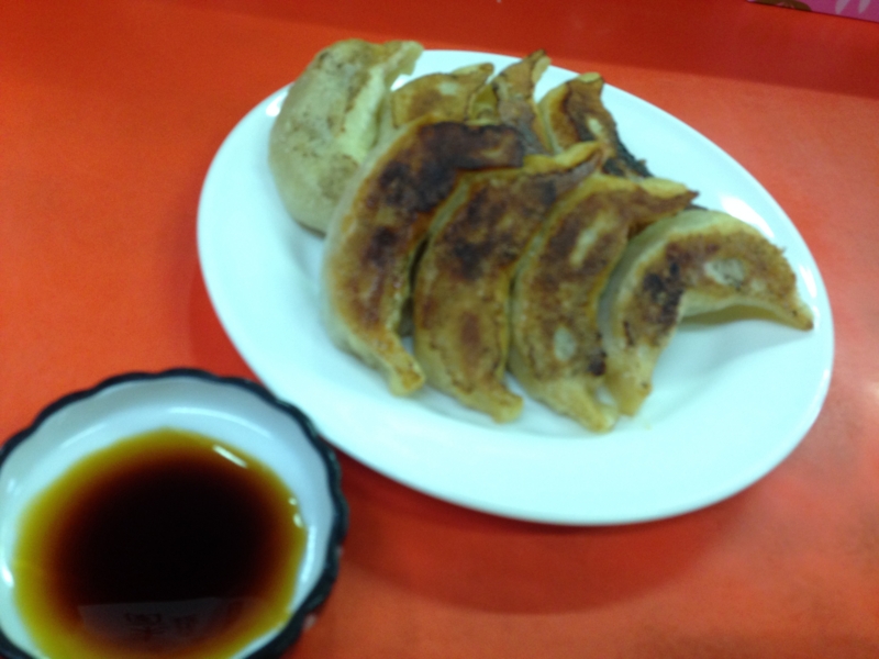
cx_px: 440
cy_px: 330
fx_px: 838
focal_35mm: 33
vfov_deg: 42.9
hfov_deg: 55.4
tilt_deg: -48.8
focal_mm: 4.12
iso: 125
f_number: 2.4
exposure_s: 1/20
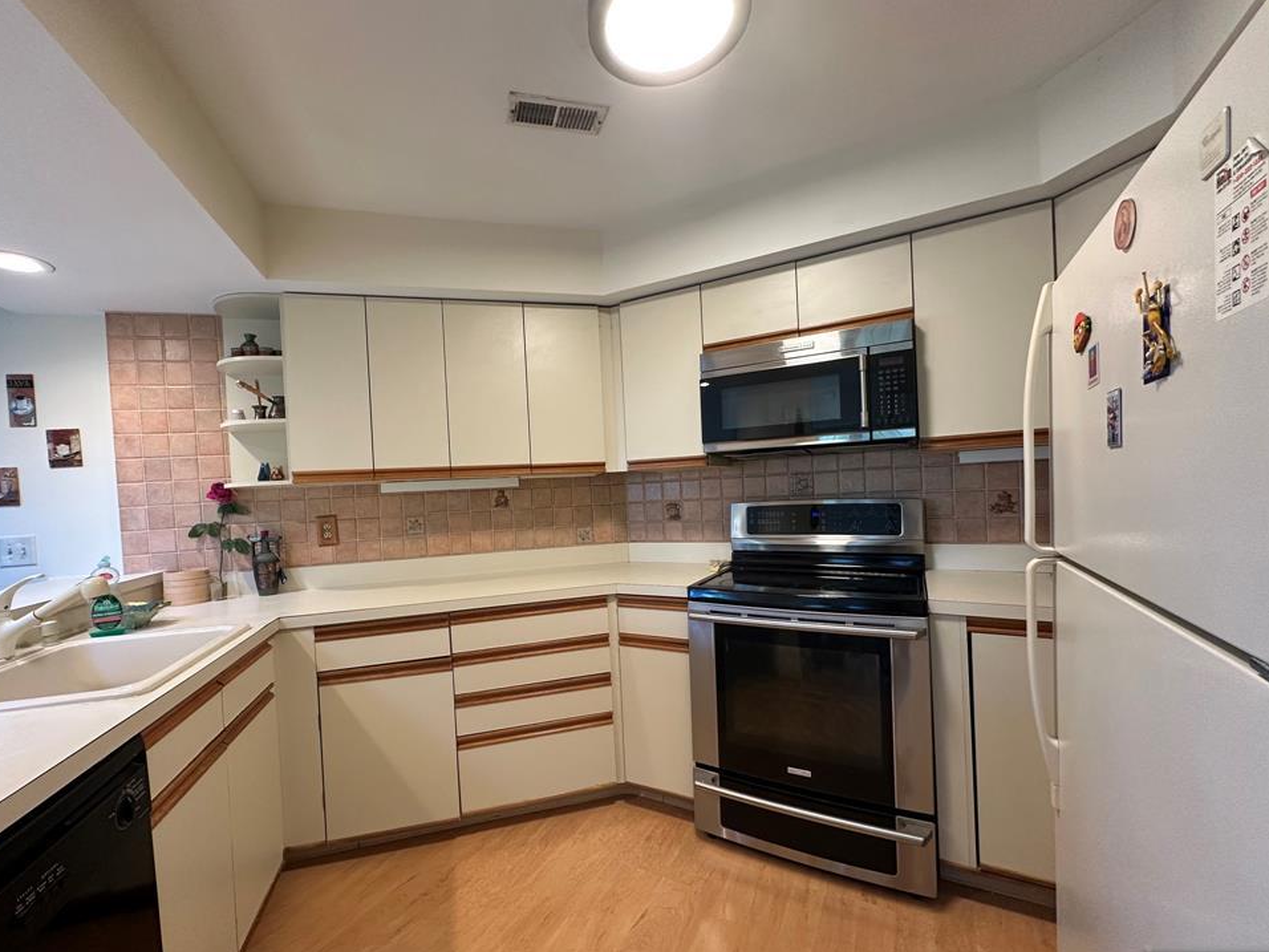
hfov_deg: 98.1
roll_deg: +2.3
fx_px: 550
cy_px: 499
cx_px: 599
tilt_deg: -0.4
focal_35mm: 15
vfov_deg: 81.7
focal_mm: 2.22
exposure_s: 1/60
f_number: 2.2
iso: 160
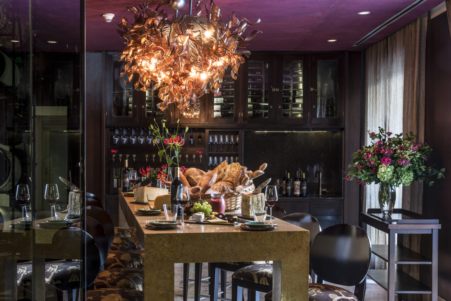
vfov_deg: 28.1
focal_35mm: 48
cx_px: 226
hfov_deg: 41.1
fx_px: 602
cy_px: 150
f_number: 16
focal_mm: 48
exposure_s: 8
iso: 200
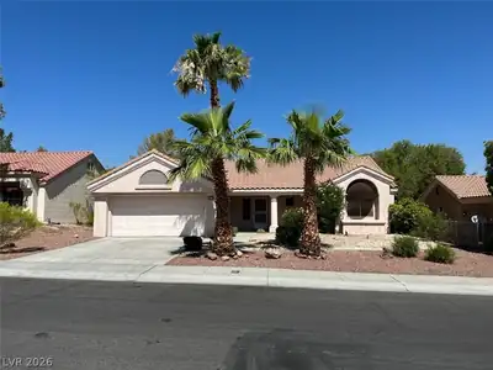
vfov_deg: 56.8
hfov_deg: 71.6
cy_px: 185
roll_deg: +0.0
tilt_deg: +4.2
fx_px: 342
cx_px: 246
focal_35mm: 24
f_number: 1.78
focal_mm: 6.86
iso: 80
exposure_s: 1/7042
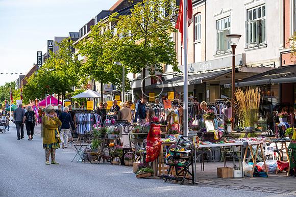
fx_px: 691
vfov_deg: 16.3
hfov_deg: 24.2
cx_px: 148
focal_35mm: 84
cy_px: 98
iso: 200
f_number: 4
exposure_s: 1/800
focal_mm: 84
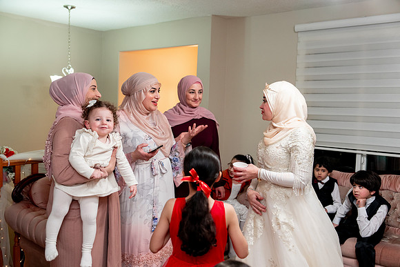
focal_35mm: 37
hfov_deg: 51.9
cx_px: 200
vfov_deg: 36.0
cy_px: 134
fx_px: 411
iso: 1600
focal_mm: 37
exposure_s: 1/160
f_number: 2.8
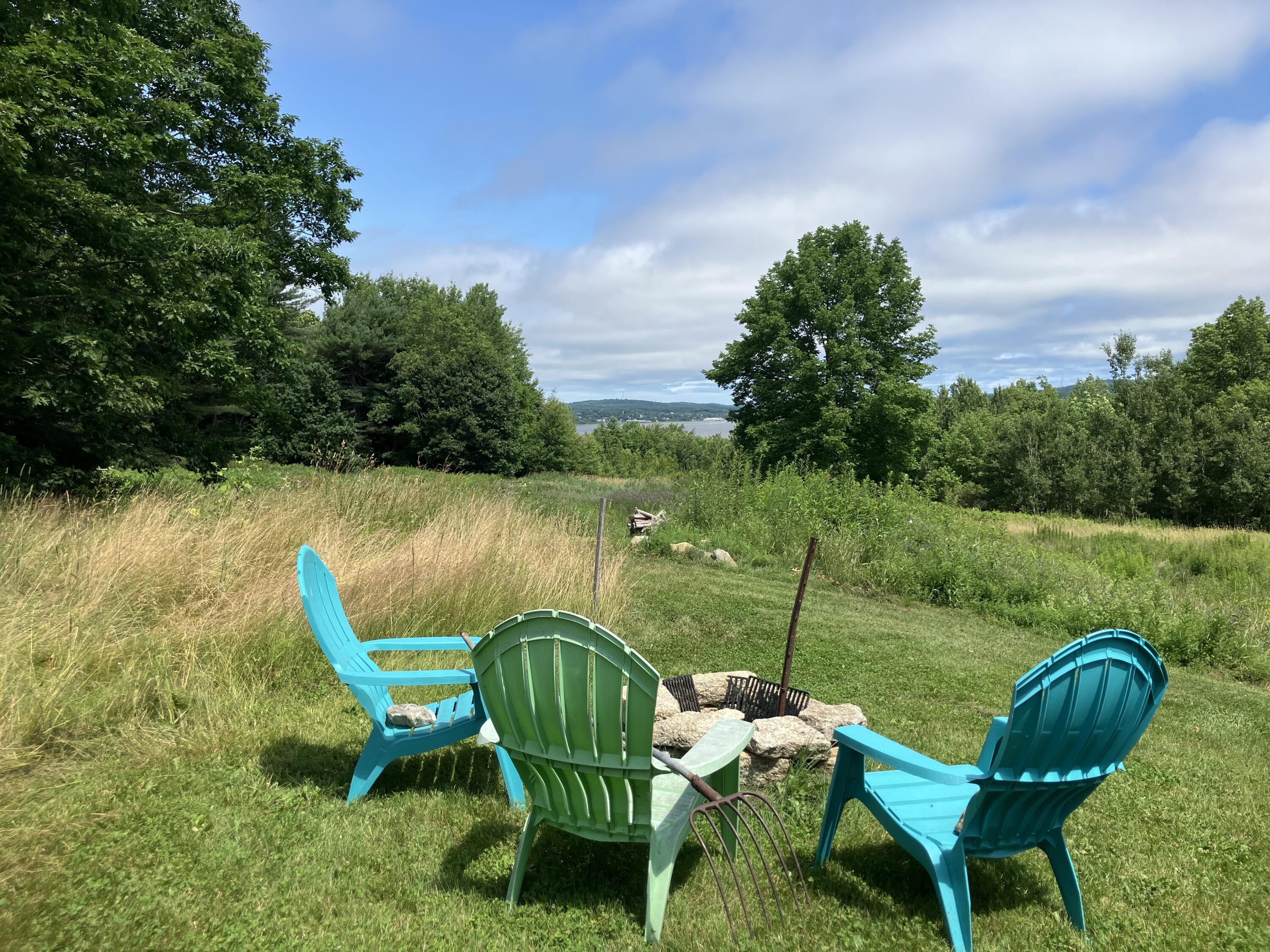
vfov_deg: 49.7
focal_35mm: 28
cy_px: 476
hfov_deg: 63.4
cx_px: 635
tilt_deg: -1.6
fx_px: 1027
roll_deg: -0.3
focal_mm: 3.99
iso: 32
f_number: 1.8
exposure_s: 1/1799
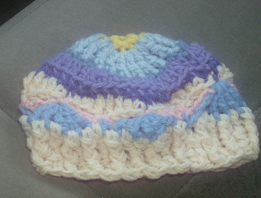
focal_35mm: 85
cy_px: 99
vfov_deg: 17.5
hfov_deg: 22.9
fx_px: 644
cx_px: 130
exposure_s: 1/101
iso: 200
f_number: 4.2
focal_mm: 14.1
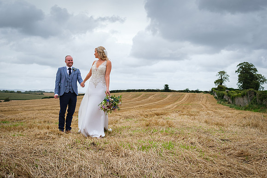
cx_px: 142
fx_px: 246
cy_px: 68
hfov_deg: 57.0
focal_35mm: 33
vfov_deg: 39.6
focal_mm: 16
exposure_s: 1/500
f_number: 3.6
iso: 200
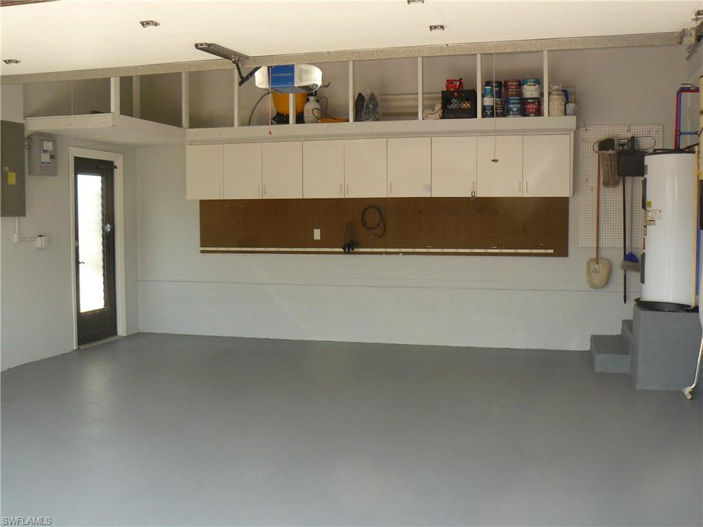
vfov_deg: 39.7
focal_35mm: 36
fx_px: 731
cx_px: 352
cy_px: 264
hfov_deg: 51.4
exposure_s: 1/125
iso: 100
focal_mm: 6
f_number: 4
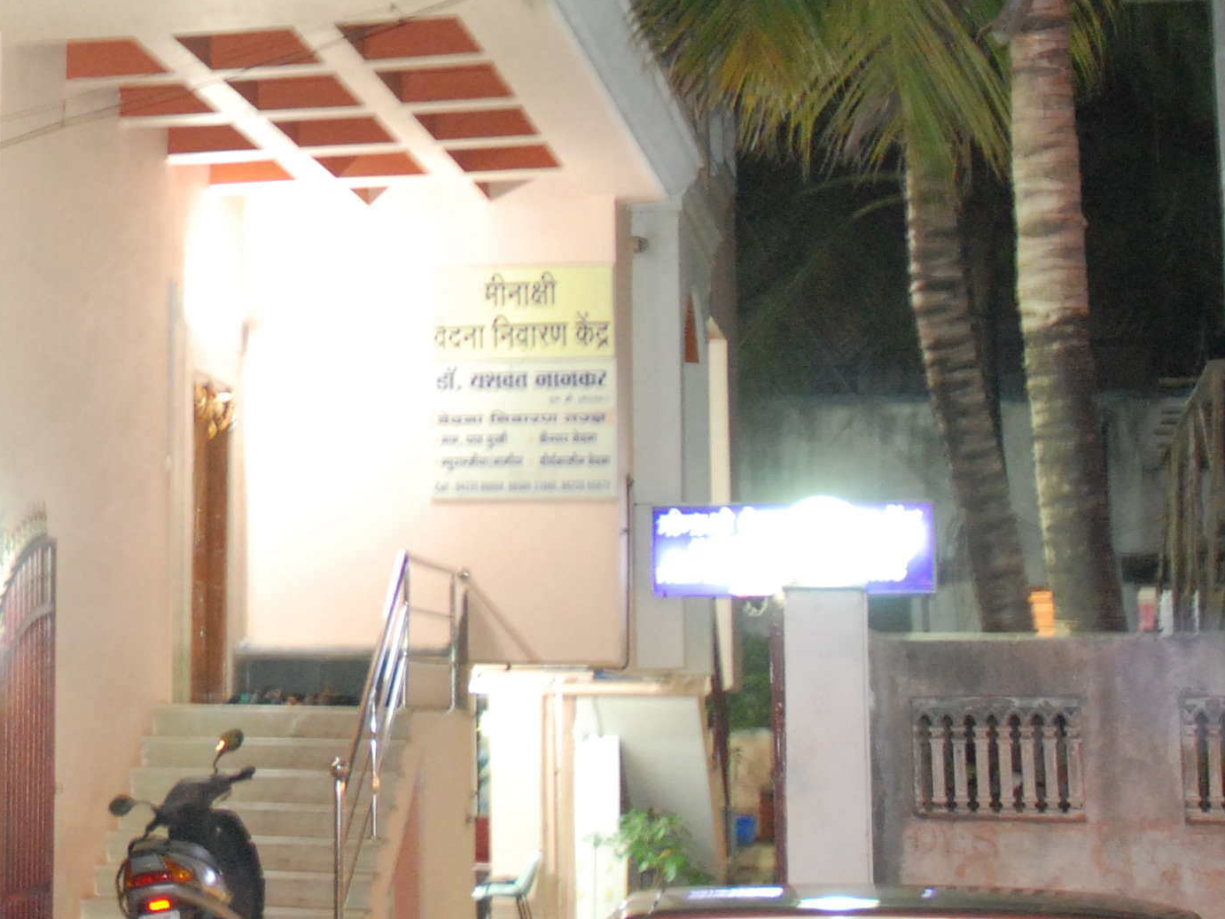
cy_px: 182
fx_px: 3150
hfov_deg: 20.8
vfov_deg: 16.5
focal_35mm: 89
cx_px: -176
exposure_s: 1/6
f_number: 3.8
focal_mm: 22
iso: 1250
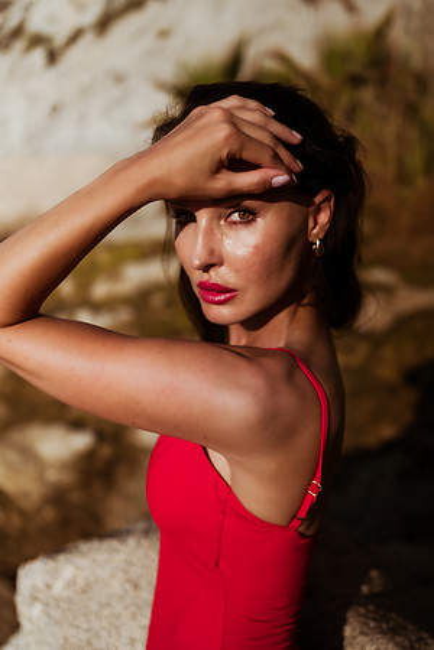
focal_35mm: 35
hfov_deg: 37.9
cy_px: 325
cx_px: 217
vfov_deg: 54.4
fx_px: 633
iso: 50
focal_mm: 35
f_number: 2
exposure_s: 1/8000
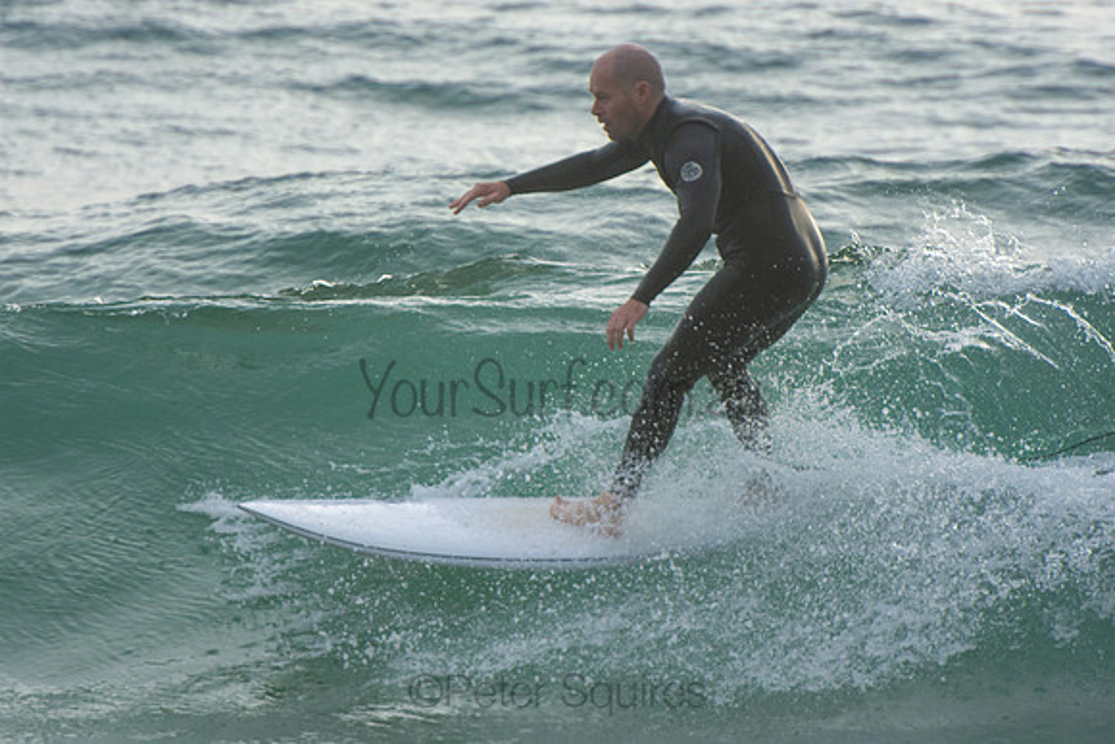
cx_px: 558
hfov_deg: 3.4
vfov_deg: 2.3
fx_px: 18587
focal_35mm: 600
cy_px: 372
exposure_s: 1/1000
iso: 400
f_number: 5.6
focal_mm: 400
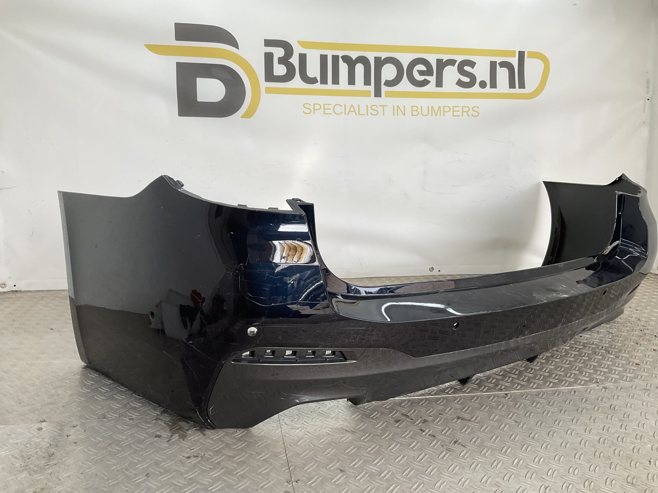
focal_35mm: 29
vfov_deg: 48.2
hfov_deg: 61.7
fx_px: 551
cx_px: 329
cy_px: 246
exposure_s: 1/173
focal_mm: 3
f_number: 1.8
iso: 16
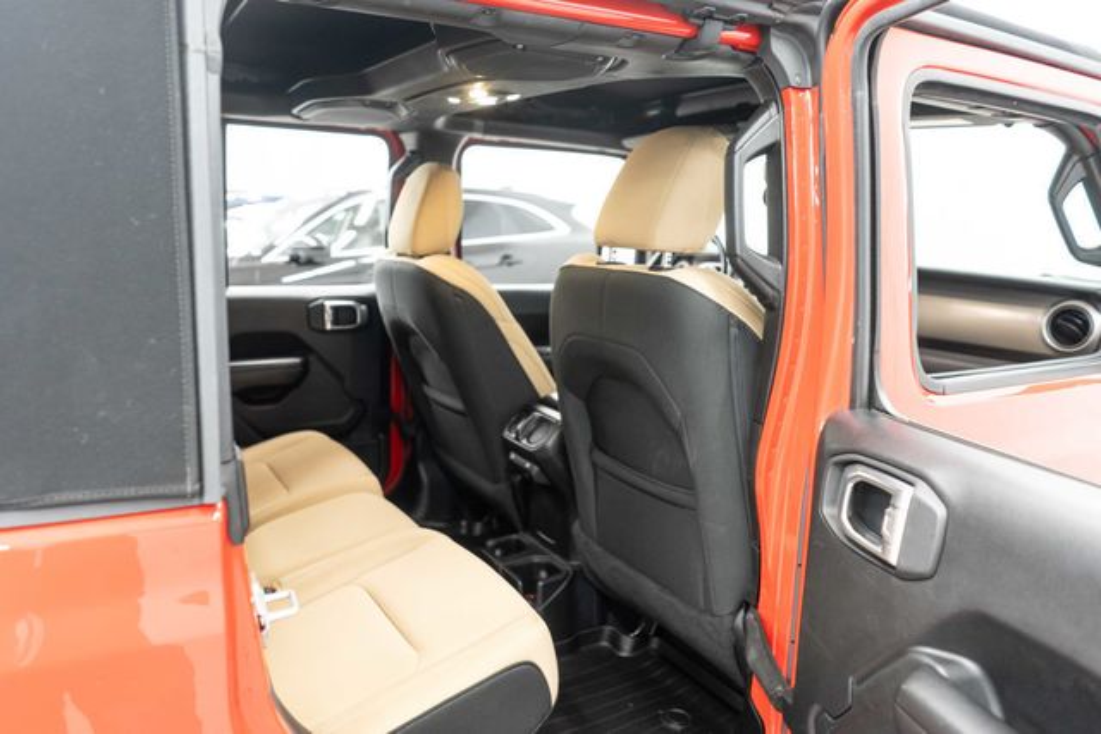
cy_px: 367
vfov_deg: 46.4
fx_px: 856
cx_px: 550
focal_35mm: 28
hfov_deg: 65.5
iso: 2000
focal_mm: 28
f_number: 3.2
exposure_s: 1/40
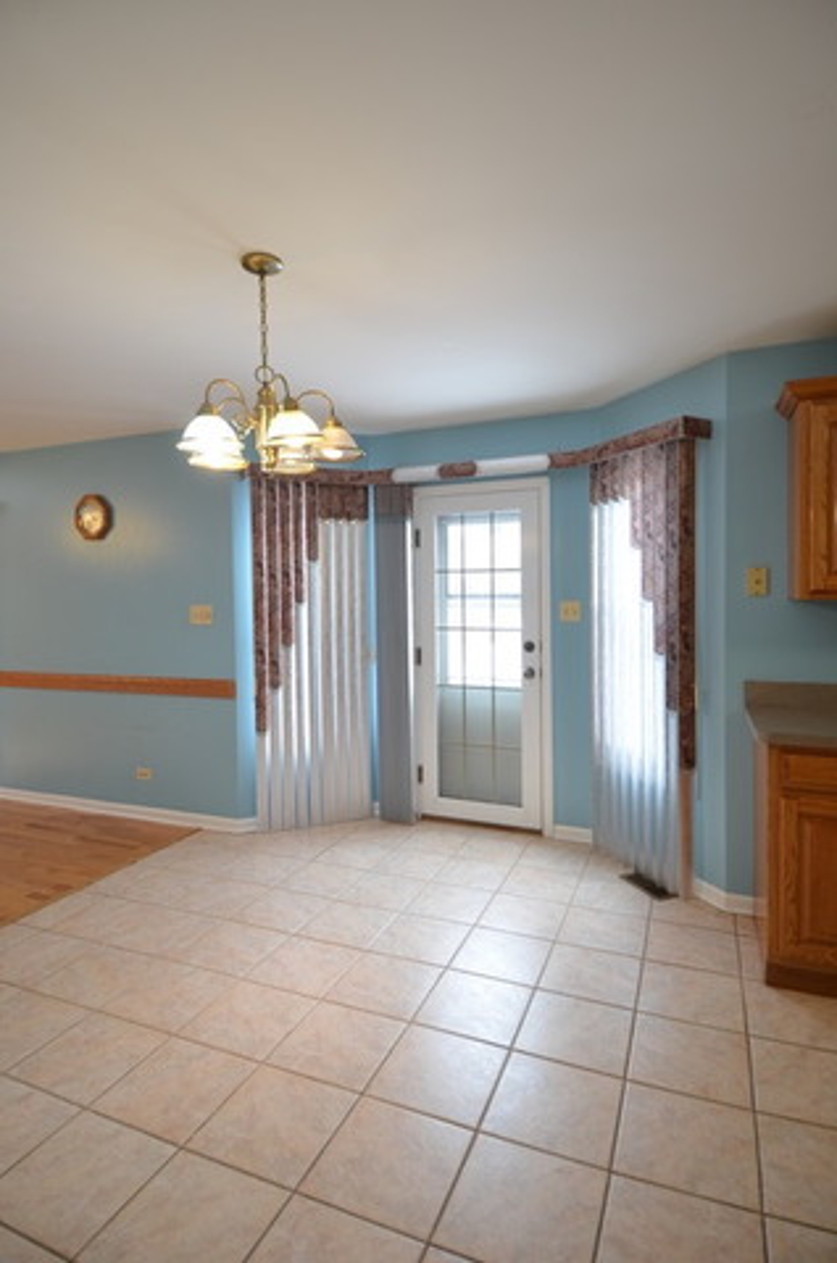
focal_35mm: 18
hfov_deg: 67.2
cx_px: 418
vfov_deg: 90.1
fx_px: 630
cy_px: 632
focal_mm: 12
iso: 100
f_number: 4
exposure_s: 1/10
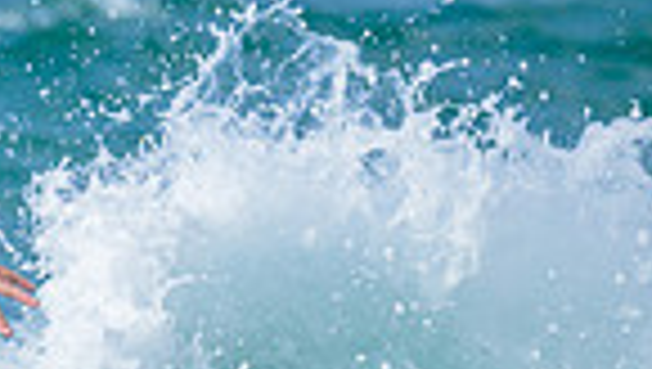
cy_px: 525
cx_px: -713
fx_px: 69832
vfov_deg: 0.3
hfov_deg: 0.5
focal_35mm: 4034
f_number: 6.3
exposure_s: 1/2000
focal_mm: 800
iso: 280
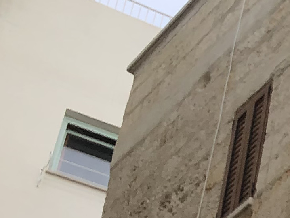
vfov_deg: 9.2
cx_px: 762
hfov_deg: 10.4
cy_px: 340
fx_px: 1306
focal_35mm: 156
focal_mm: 4
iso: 20
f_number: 1.8
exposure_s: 1/430
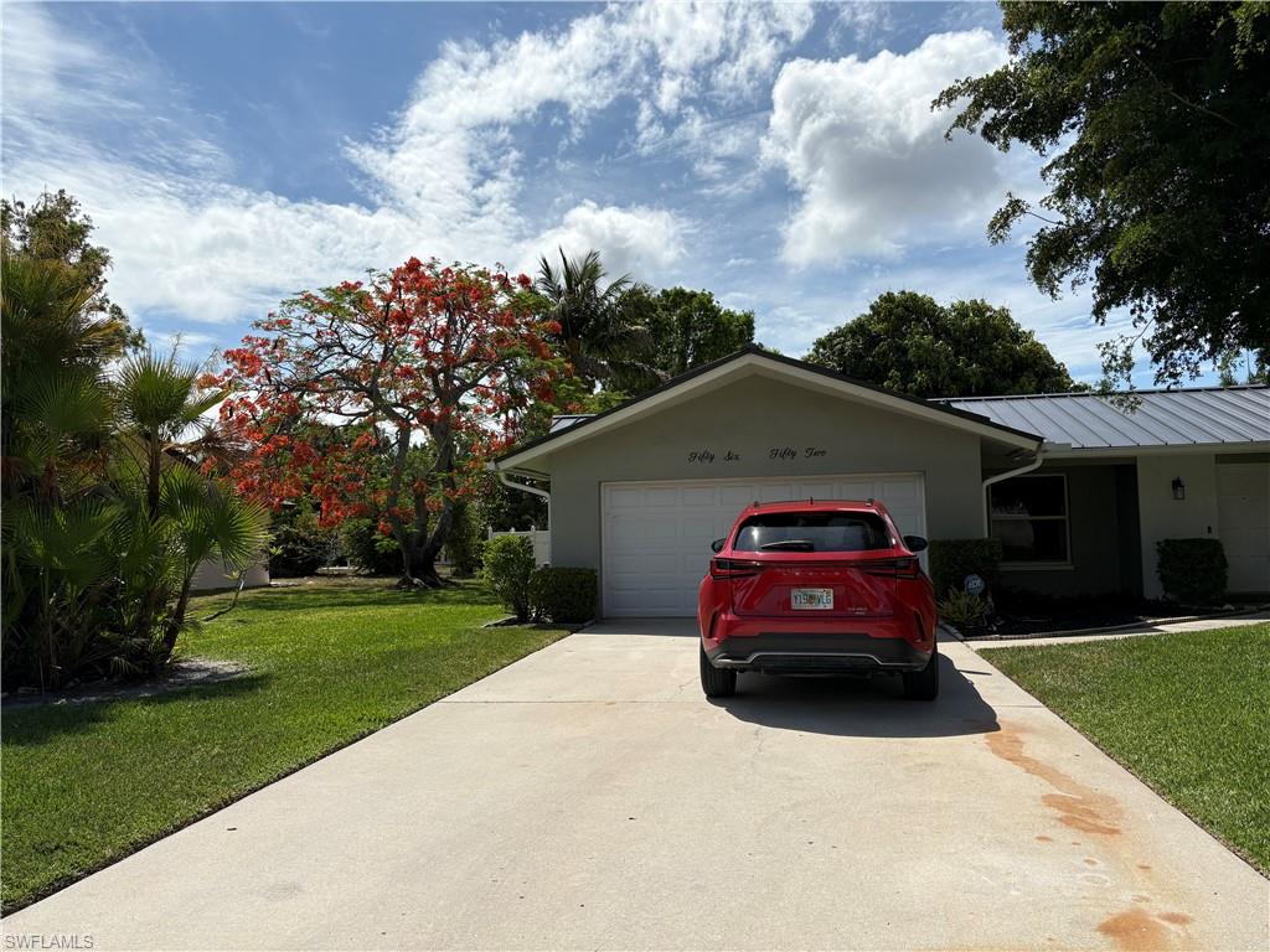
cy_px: 476
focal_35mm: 26
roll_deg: +1.8
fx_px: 954
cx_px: 635
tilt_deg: +4.1
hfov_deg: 67.3
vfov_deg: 53.1
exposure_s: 1/6993
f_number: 1.6
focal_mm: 5.96
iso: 50
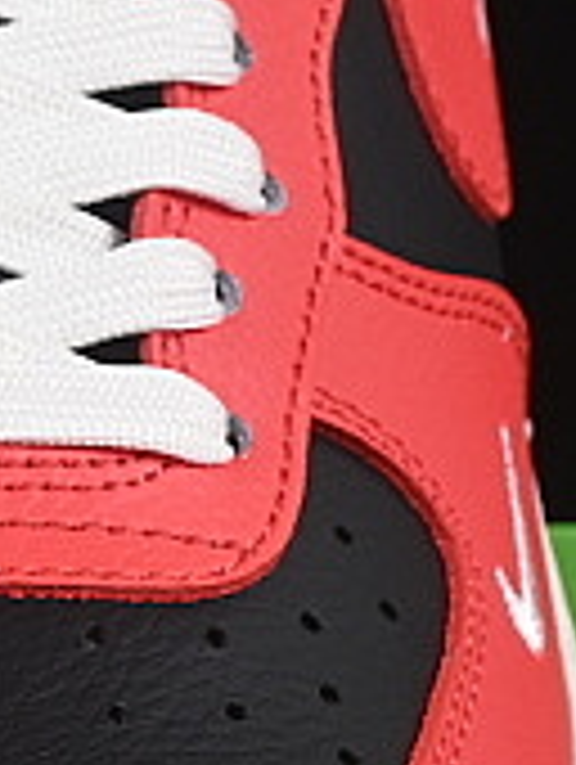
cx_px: -540
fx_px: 10136
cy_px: 562
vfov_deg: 4.3
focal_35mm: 458
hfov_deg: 3.2
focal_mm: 50
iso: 160
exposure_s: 1/80
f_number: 8
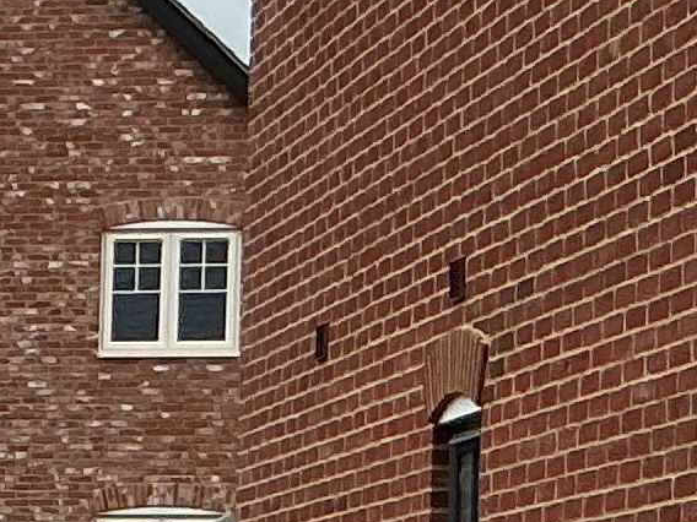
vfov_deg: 7.1
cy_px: 841
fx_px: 4148
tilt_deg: -2.0
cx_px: -1423
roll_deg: -0.7
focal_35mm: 206
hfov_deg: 8.1
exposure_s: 1/1626
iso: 25
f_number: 1.8
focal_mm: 3
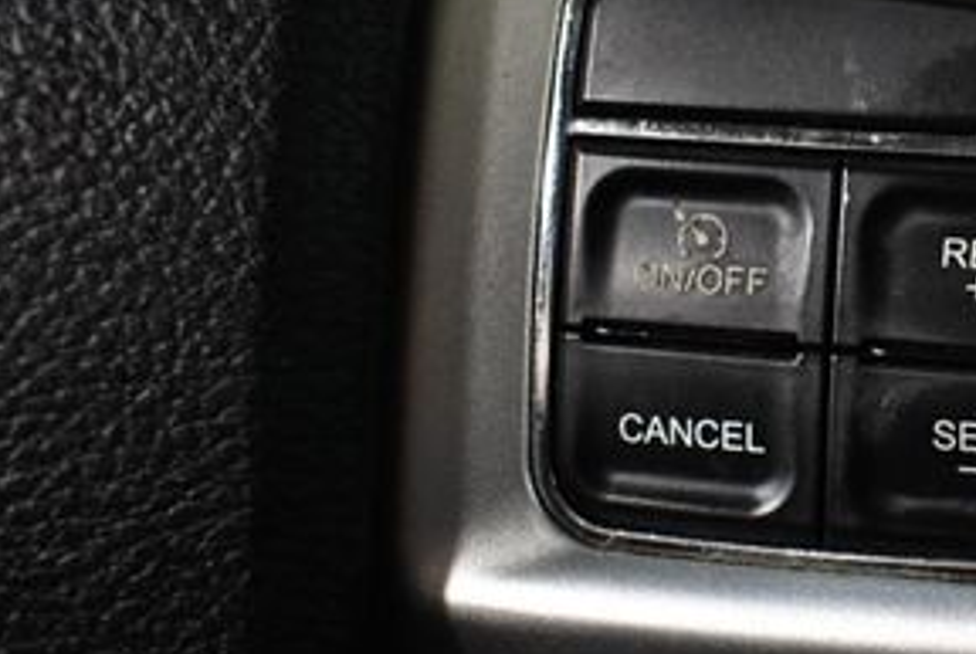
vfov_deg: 17.1
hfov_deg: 24.3
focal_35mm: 80
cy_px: 261
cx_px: 959
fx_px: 2172
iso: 3200
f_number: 3.5
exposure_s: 1/125
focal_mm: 18
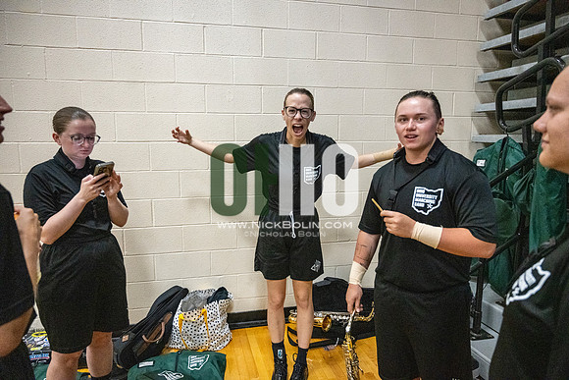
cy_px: 190
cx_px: 284
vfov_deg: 53.2
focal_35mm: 24
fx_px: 379
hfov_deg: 73.7
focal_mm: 24
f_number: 4
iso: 8000
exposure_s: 1/800
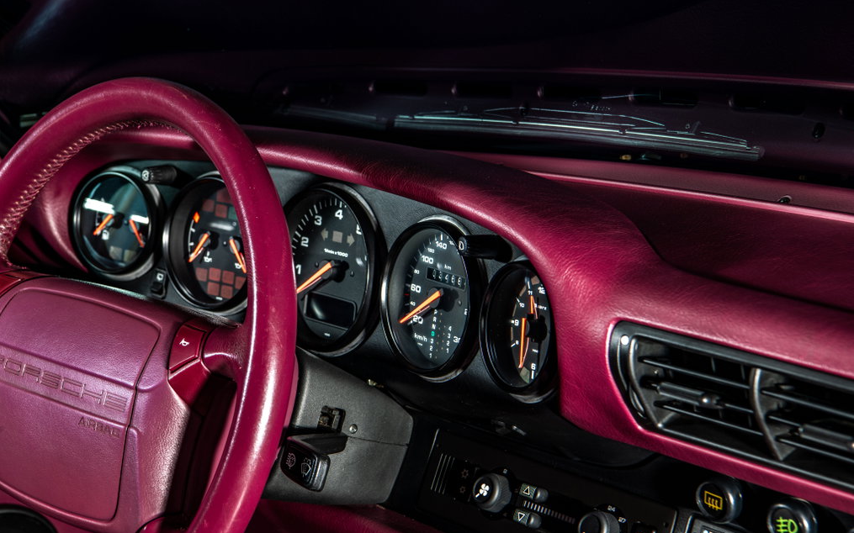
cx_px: 430
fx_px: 1675
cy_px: 286
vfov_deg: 18.1
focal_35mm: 72
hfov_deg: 28.6
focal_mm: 70
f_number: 10
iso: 200
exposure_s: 1/100
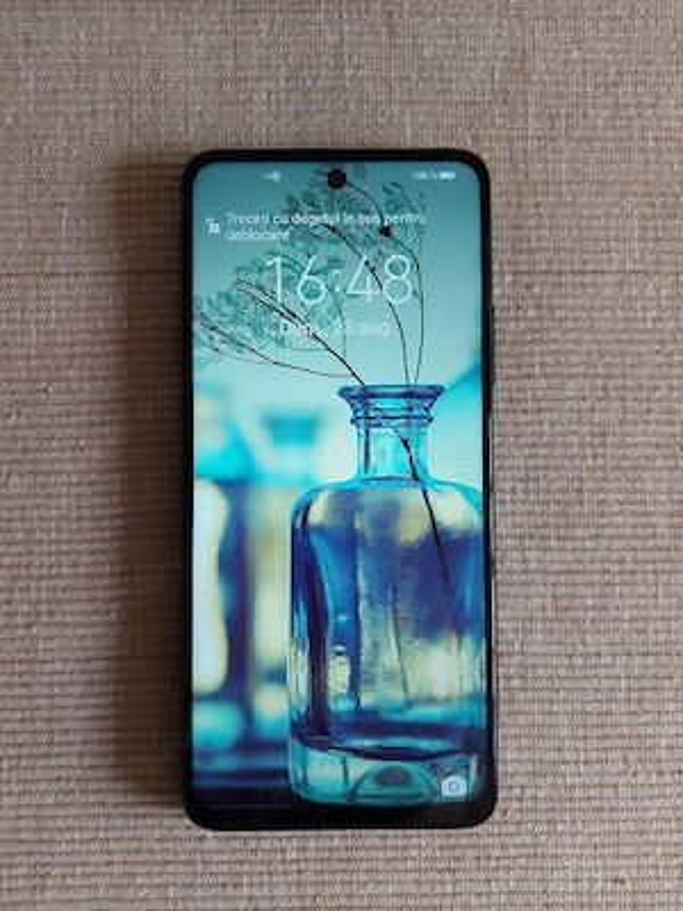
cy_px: 456
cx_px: 342
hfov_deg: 56.8
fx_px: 631
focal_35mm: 24
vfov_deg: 71.6
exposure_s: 1/50
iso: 125
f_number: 1.8
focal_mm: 5.23
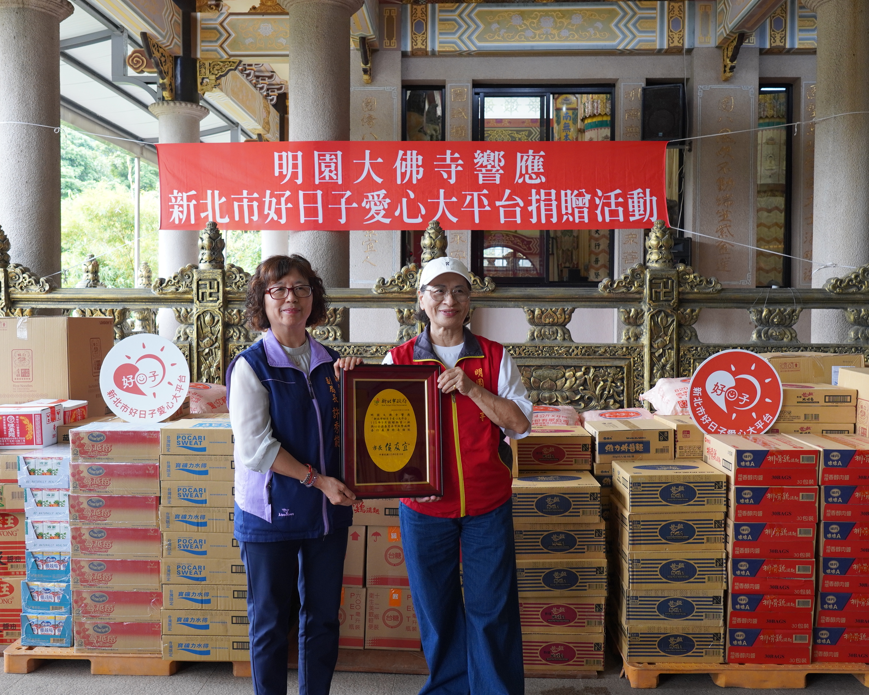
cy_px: 347
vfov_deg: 45.1
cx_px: 437
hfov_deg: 54.8
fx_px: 838
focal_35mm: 33
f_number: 4
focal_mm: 19
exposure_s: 1/160
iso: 500
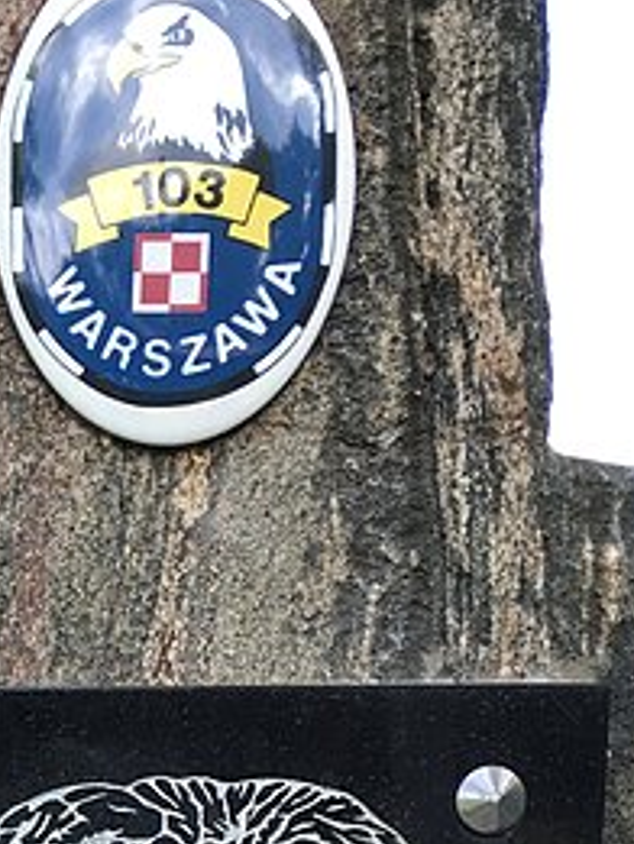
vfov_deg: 18.0
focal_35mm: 100
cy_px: 1171
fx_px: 2440
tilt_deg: -8.3
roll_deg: +0.5
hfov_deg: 14.2
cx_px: -192
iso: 25
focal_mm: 4.15
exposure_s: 1/120
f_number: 2.2
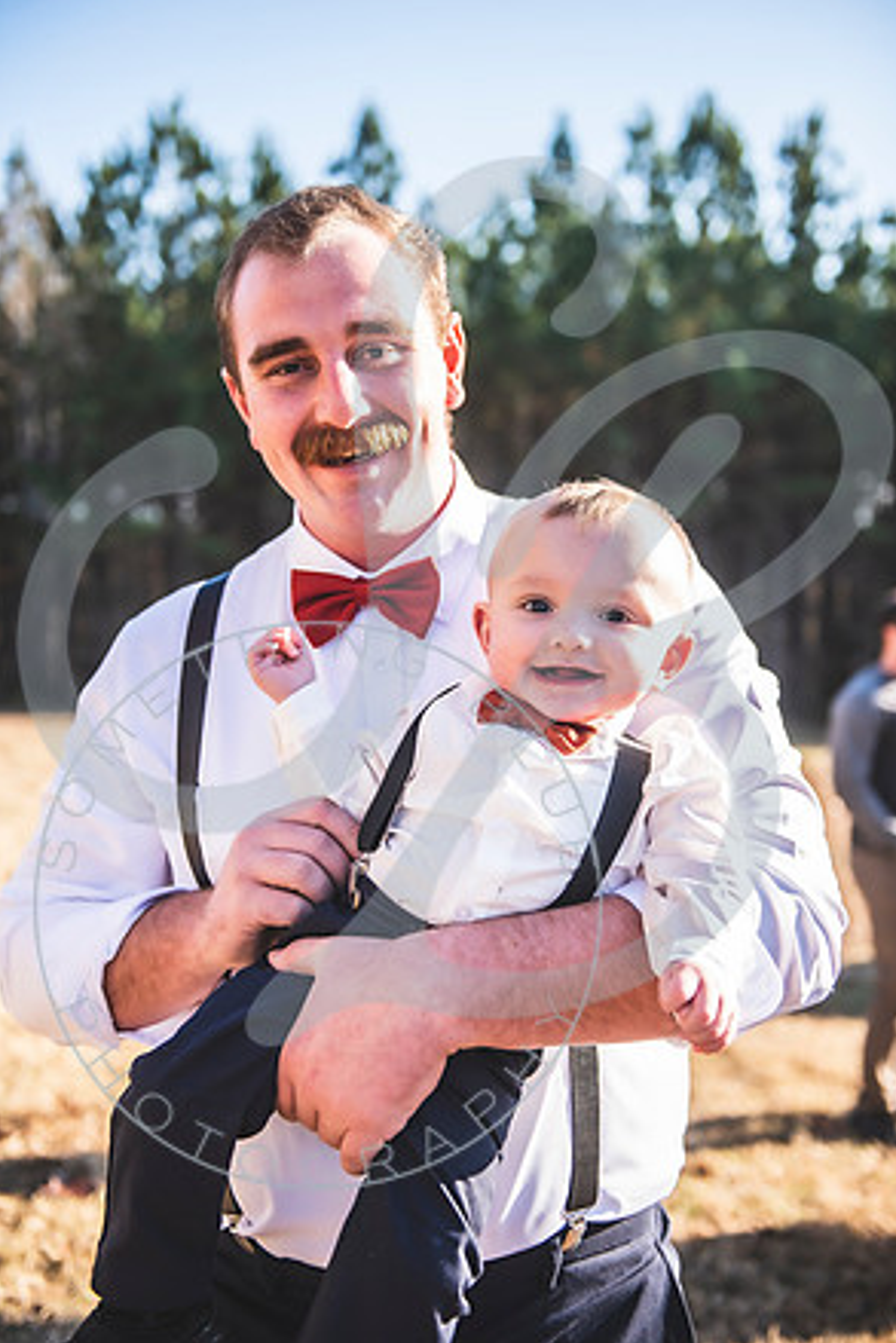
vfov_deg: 47.4
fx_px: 1529
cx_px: 456
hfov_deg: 32.7
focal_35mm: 41
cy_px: 673
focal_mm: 40
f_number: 2.8
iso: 100
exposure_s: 1/640
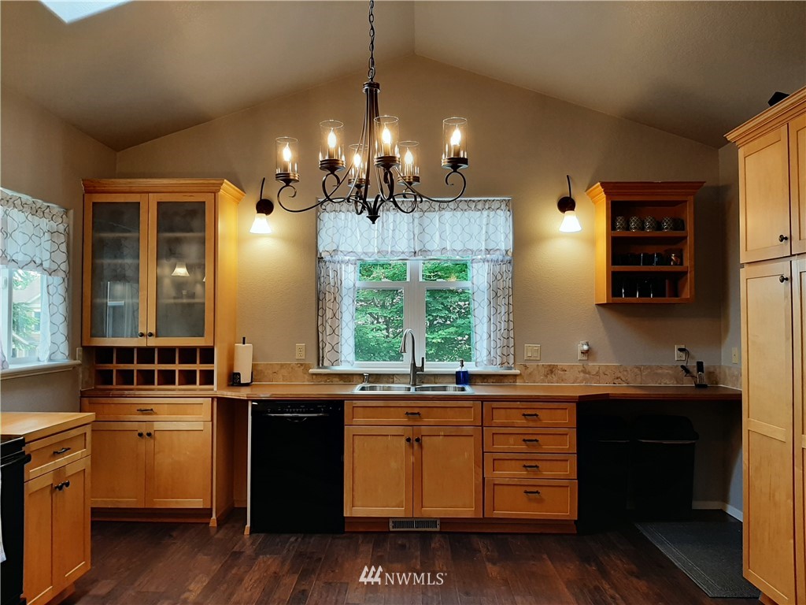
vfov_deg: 53.1
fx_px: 605
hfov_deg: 67.3
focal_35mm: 26
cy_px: 302
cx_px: 403
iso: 40
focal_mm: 3.93
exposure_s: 1/60
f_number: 1.7
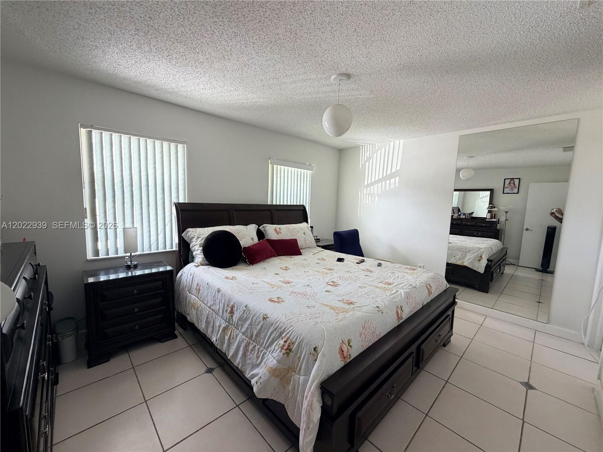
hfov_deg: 102.1
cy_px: 226
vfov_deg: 85.7
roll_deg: -0.7
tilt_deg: -7.4
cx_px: 302
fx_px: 244
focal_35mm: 14
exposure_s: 1/121
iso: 250
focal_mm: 2.22
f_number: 2.2
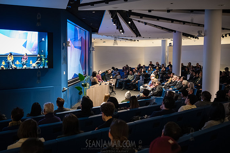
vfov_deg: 37.6
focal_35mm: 35
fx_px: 225
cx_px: 115
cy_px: 76
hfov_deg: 54.1
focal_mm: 35
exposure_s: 1/250
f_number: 3.2
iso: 8000
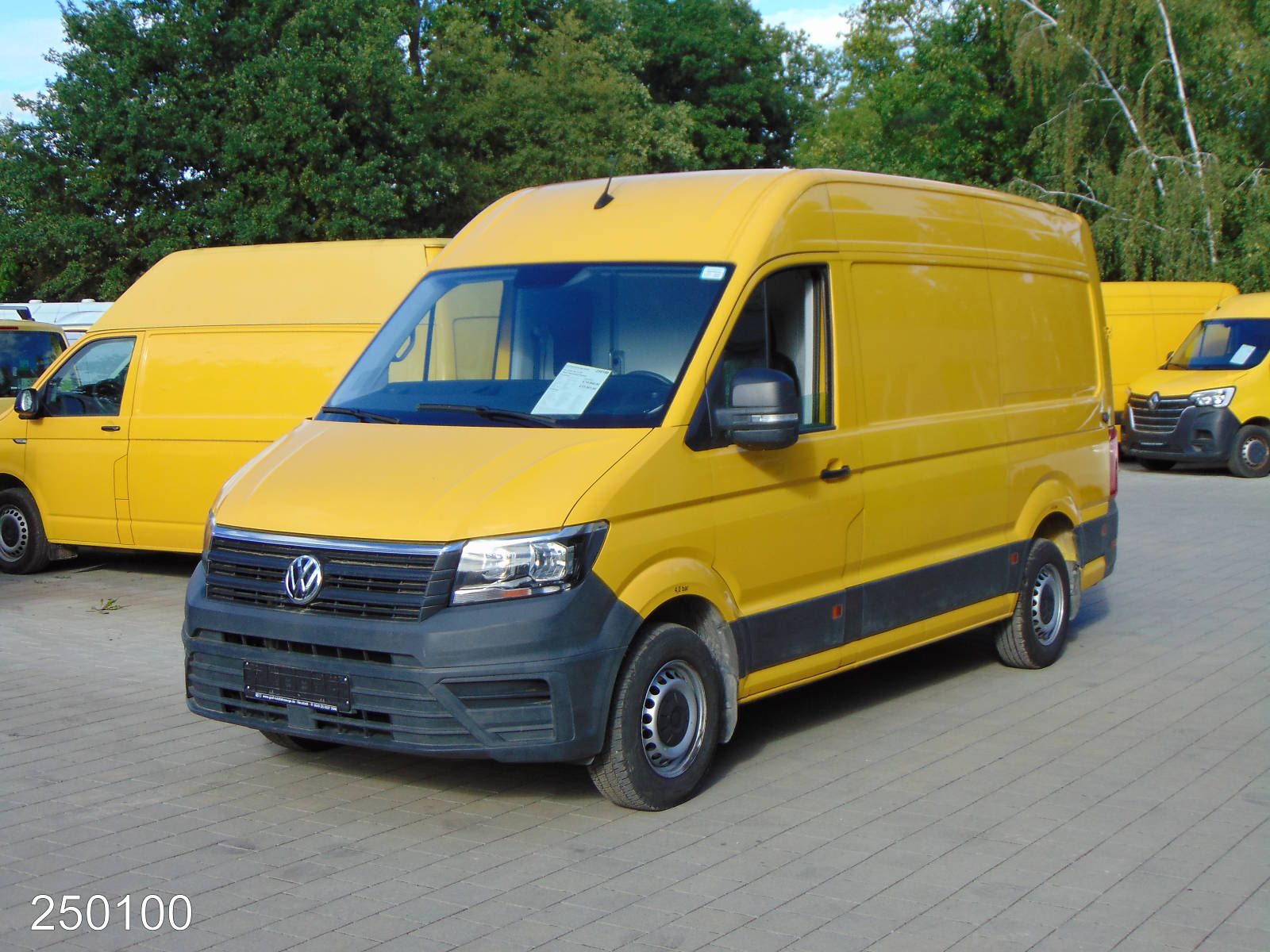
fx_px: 1834
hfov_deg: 38.2
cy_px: 476
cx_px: 635
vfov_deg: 29.1
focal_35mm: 50
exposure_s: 1/400
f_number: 3.5
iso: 80
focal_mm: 9
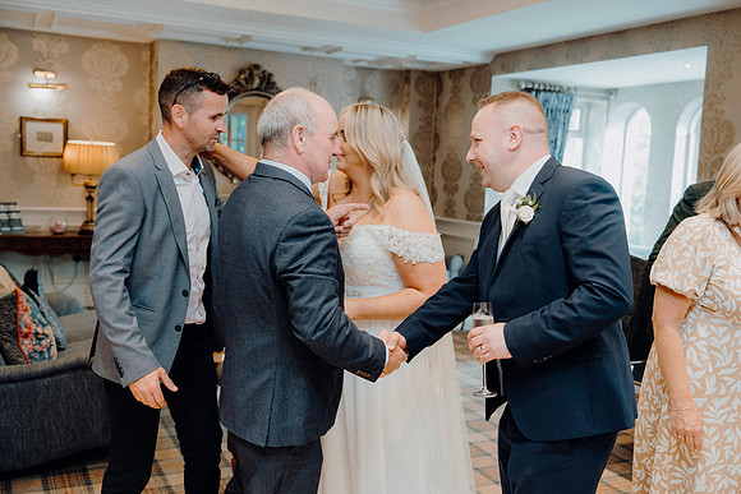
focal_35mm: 37
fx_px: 762
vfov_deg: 36.0
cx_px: 370
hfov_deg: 51.9
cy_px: 247
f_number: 3.5
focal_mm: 37
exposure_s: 1/160
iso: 2500
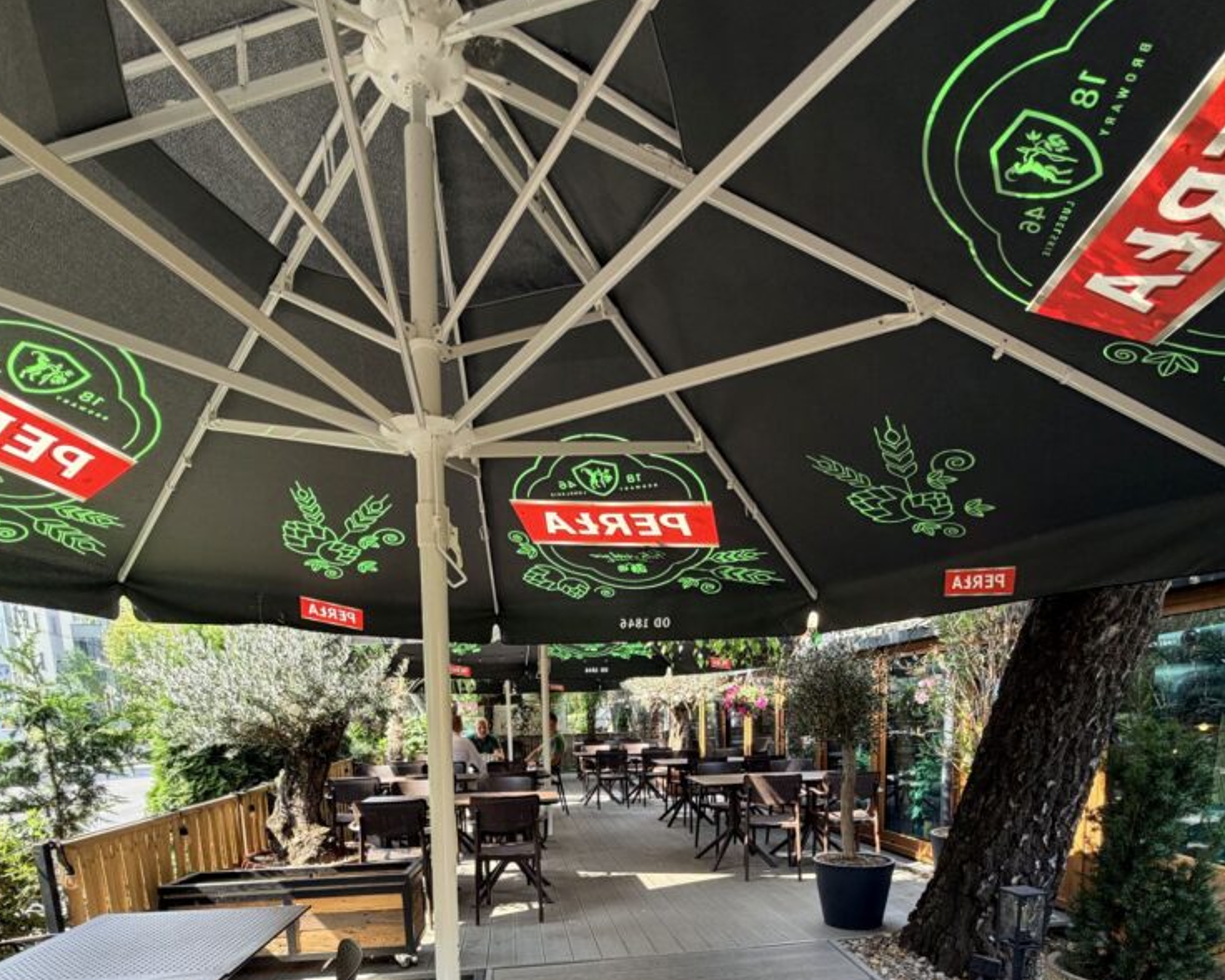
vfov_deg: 63.1
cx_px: 614
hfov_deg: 83.3
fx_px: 689
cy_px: 819
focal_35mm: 19
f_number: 2.2
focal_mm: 2.22
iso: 40
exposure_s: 1/158
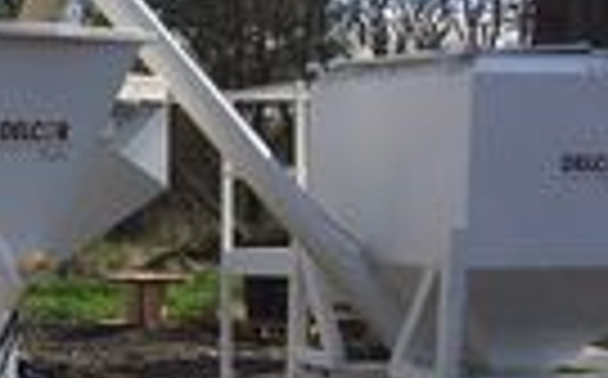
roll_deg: +0.6
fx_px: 1887
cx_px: -315
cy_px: 322
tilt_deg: -4.0
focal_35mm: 114
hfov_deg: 16.6
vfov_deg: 11.4
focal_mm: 4.15
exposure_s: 1/2415
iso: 32
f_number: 2.2
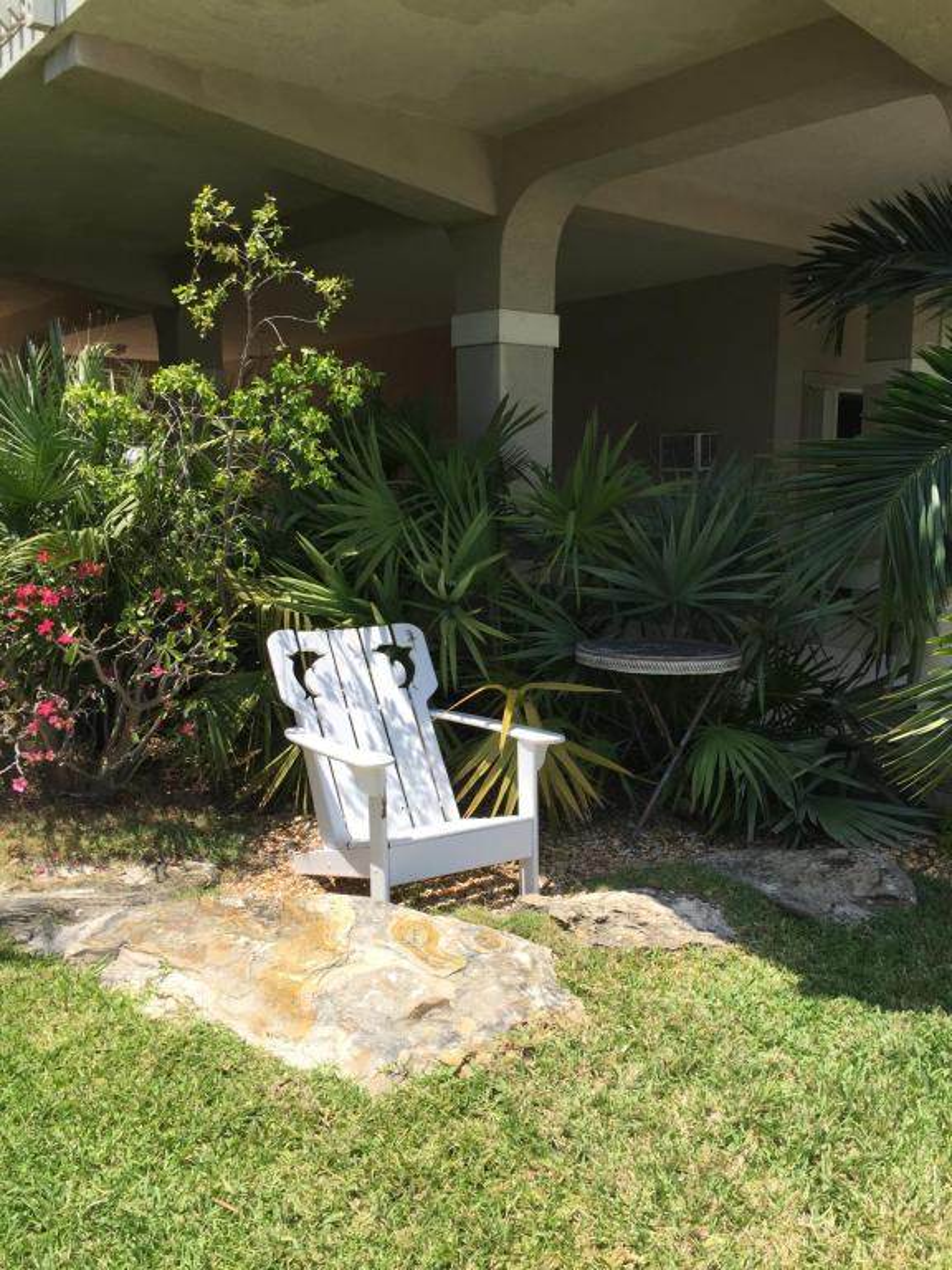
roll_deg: -0.1
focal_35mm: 29
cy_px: 635
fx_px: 1063
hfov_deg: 48.2
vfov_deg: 61.7
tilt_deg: -6.1
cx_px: 476
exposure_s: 1/1582
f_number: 2.2
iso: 32
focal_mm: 4.15
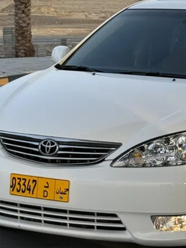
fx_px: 1017
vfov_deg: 13.7
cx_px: 167
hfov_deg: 10.4
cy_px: -13
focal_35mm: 142
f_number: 1.78
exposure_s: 1/1100
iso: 64
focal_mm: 6.76
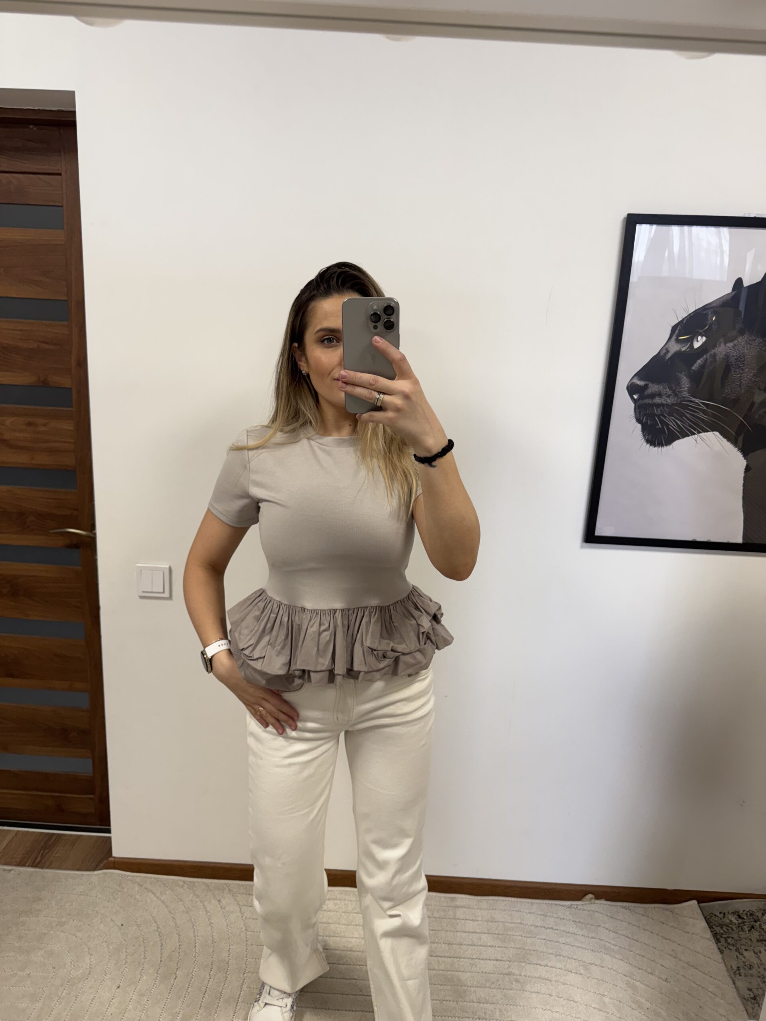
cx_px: 383
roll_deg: -2.9
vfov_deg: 71.6
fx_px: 708
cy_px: 510
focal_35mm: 24
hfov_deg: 56.8
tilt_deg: -13.5
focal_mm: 6.76
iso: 125
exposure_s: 1/100
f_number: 1.78
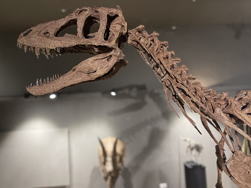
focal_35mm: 26
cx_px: 126
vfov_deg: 53.1
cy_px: 94
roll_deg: +3.3
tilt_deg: +4.3
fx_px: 189
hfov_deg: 67.3
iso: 500
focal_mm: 5.1
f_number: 1.6
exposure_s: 1/33
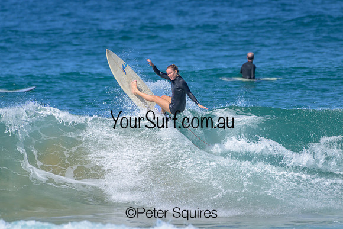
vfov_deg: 1.4
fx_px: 9530
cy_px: 114
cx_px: 172
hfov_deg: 2.1
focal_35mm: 1000
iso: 1000
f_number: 11
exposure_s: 1/2000
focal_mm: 1000
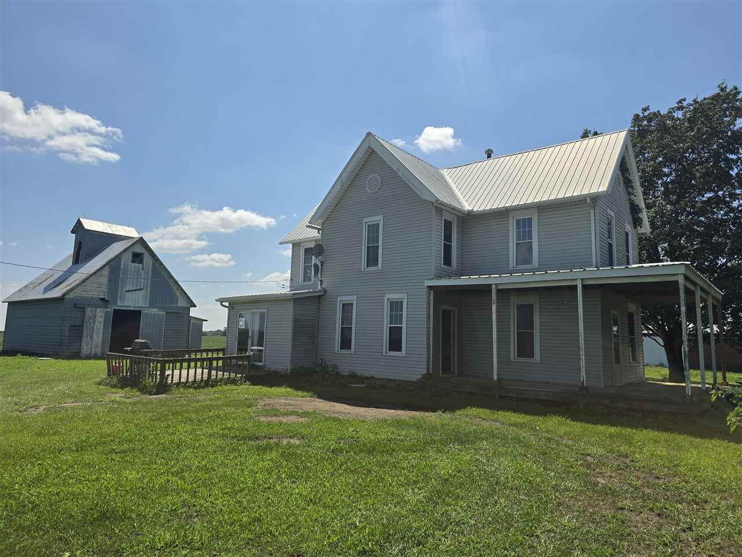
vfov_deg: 58.9
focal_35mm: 23
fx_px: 493
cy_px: 278
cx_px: 371
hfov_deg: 73.9
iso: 12
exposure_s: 1/1163
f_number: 1.7
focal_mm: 6.3
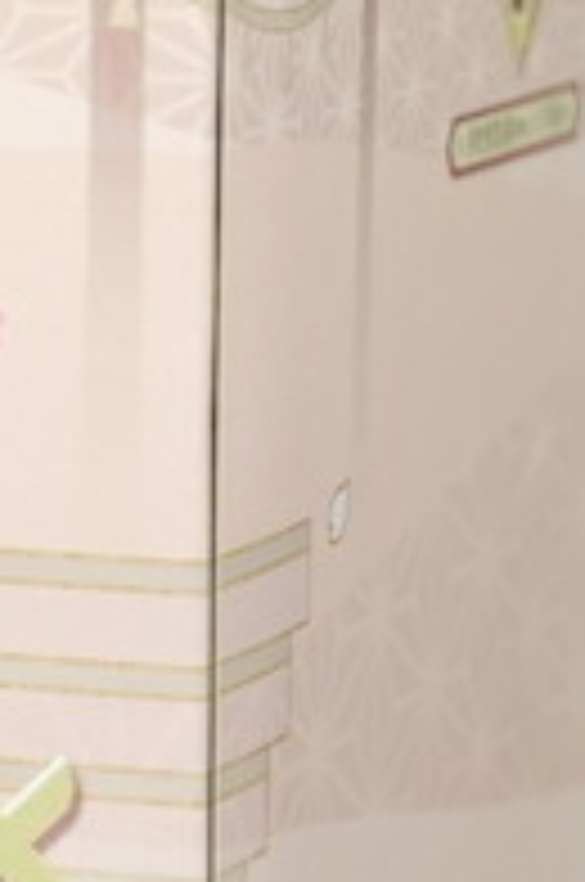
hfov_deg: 5.0
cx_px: -702
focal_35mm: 269
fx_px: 6580
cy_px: 40
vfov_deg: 7.6
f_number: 2.8
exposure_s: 1/60
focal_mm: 45
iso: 200
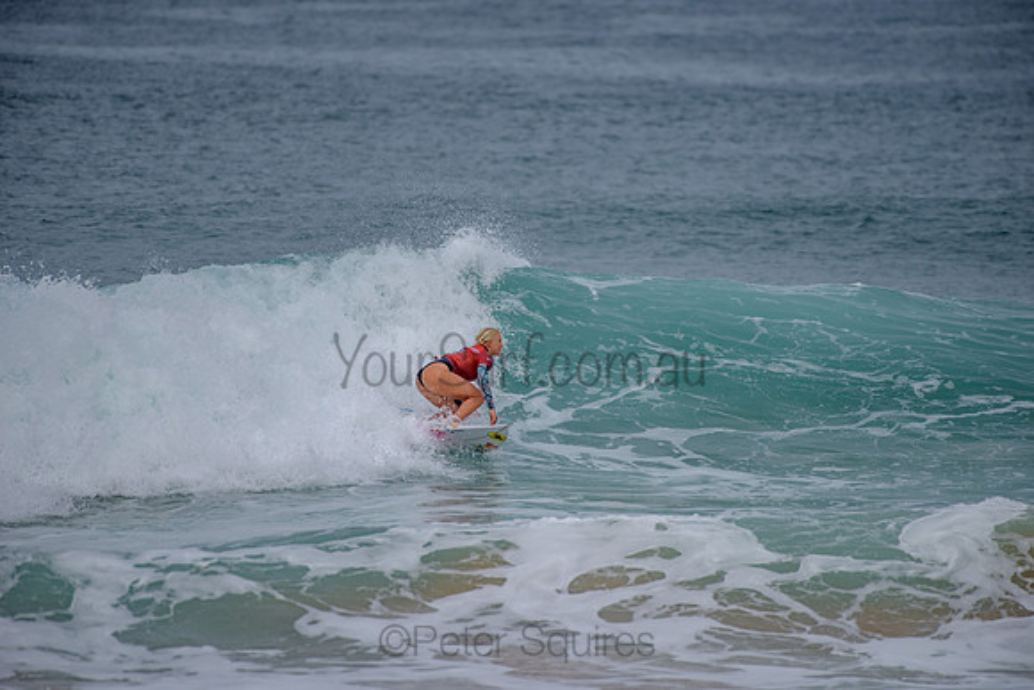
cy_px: 345
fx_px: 14364
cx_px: 517
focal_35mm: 500
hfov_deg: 4.1
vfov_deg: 2.8
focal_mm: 500
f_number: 5.6
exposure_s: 1/2000
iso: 160
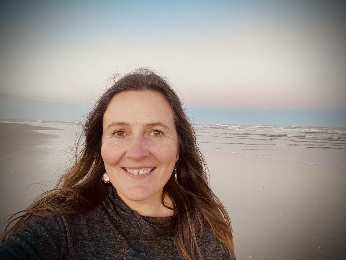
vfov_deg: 58.9
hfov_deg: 73.9
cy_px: 130
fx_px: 230
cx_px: 173
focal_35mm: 23
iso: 160
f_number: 2.2
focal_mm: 2.71
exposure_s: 1/60
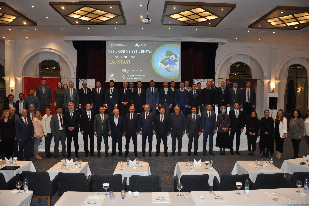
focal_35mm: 27
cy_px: 103
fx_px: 231
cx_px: 154
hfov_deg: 67.4
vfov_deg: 47.8
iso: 800
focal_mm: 18
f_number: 3.5
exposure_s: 1/60
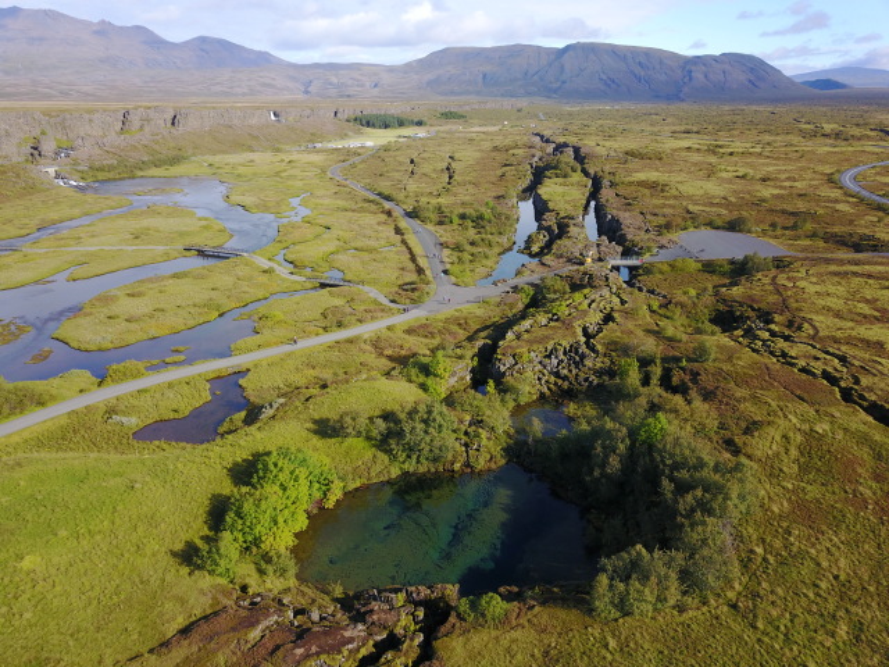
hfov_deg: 67.3
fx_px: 668
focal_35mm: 26
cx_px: 444
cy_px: 334
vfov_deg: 53.1
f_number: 2.2
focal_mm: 4.73
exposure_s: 1/50
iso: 120
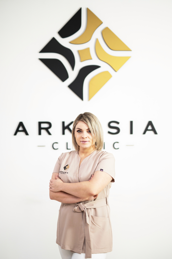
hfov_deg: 27.0
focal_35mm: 50
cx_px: 86
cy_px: 130
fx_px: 359
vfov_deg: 39.6
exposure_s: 1/200
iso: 200
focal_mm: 50
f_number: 1.6
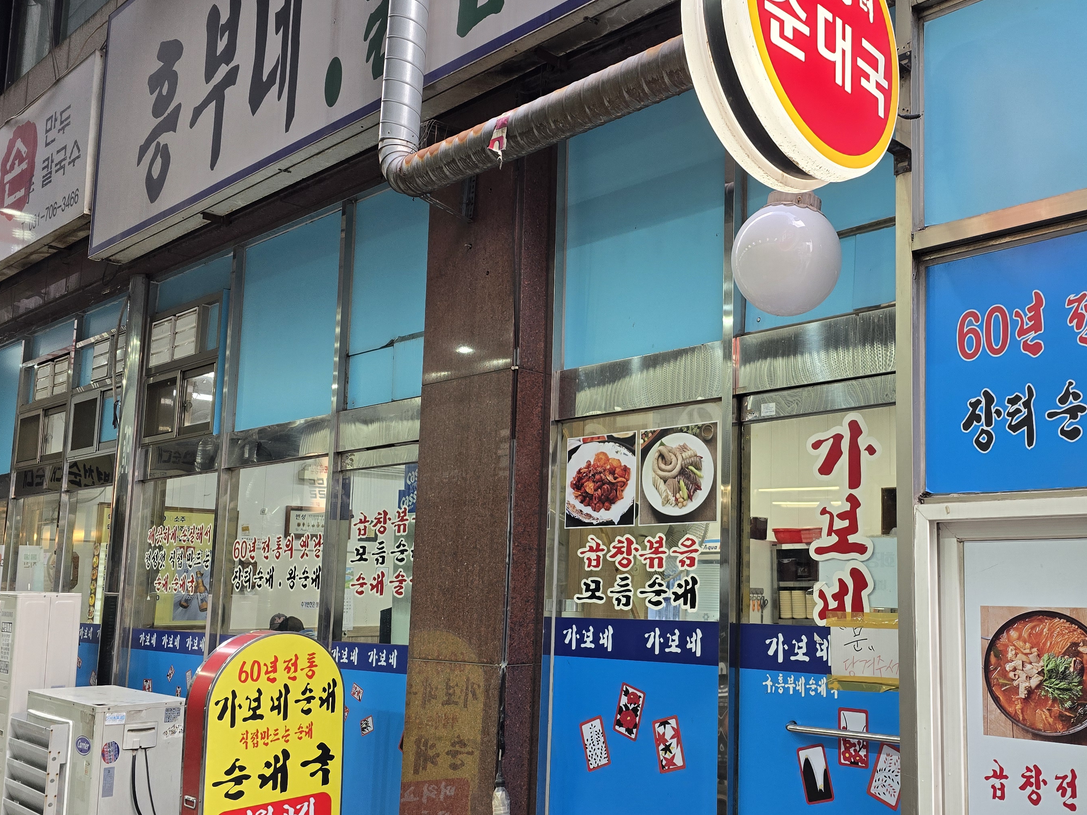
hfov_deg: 52.9
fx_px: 1068
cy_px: 458
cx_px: 724
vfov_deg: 41.7
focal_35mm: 34
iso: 80
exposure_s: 1/120
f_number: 1.7
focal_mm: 6.3
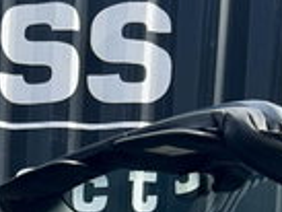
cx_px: -383
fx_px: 1190
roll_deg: -0.6
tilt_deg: -8.3
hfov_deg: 11.4
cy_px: 504
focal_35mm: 146
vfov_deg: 9.2
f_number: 1.5
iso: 50
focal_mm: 5.7
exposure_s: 1/1901
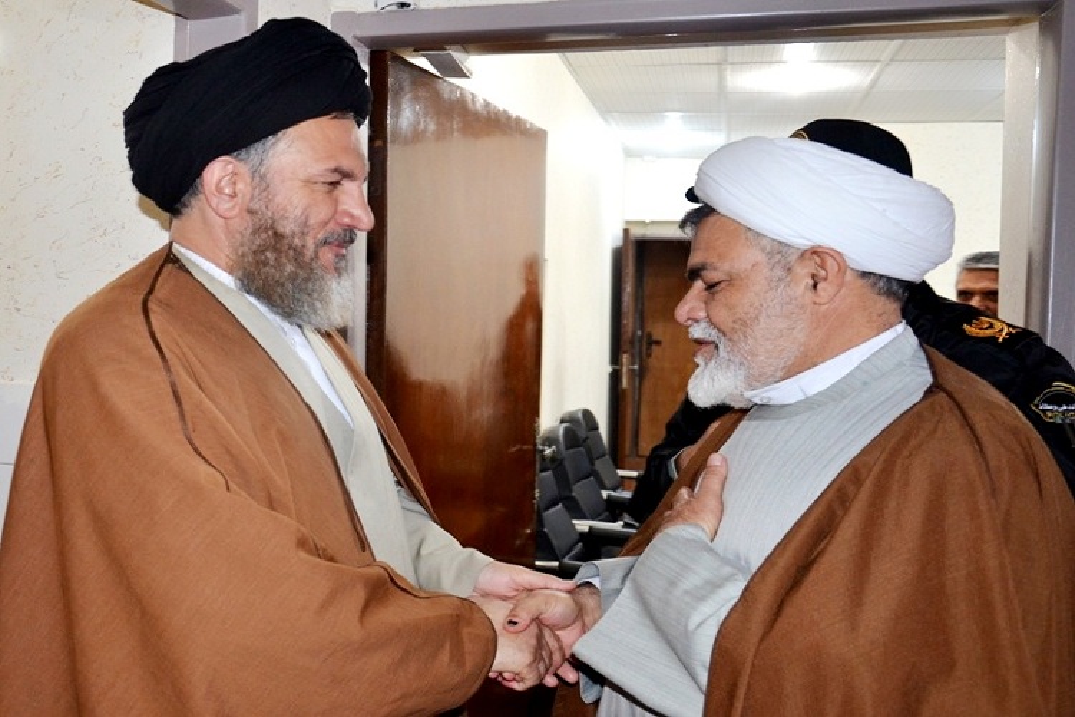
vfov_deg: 41.7
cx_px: 538
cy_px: 358
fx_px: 941
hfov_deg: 59.5
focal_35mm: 32
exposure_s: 1/60
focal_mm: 21
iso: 800
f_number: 3.8
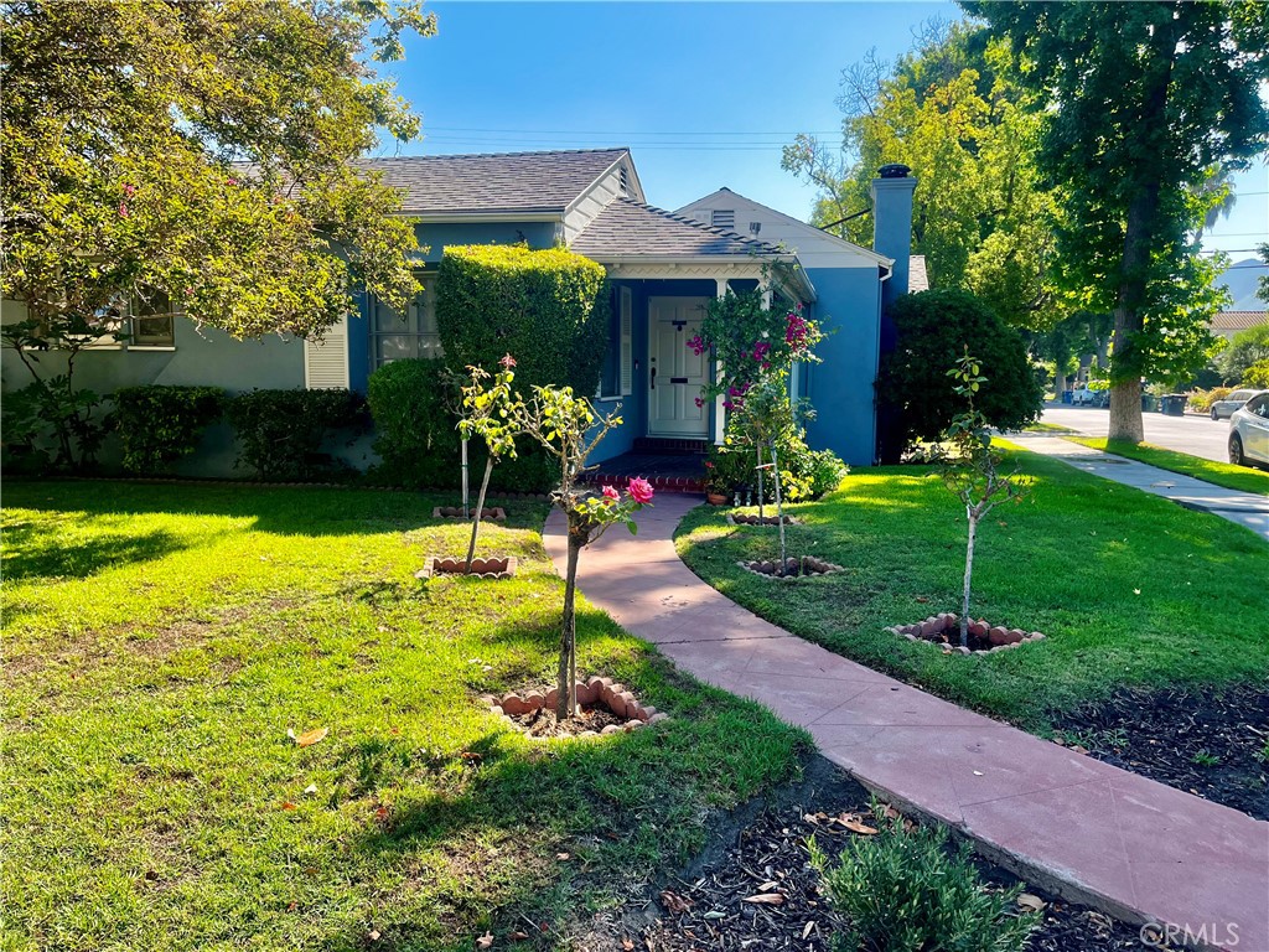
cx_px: 634
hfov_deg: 67.3
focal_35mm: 26
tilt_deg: -6.7
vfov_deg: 53.1
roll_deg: -0.4
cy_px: 476
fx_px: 953
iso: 50
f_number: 1.6
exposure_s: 1/766
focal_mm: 5.1
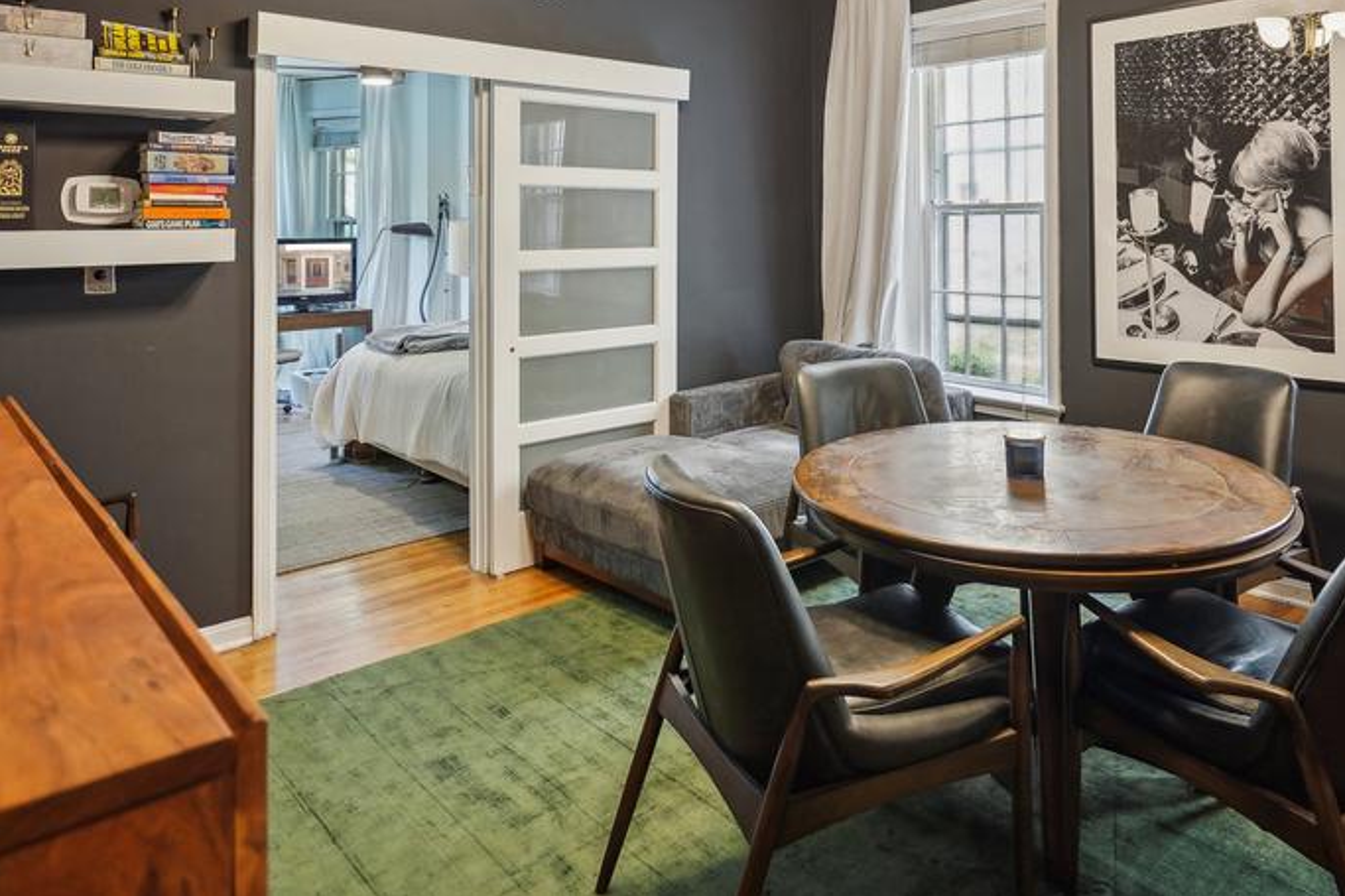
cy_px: 225
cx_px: 786
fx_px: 896
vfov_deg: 50.9
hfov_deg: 73.2
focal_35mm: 24
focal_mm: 16
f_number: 4
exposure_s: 1/15
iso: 640
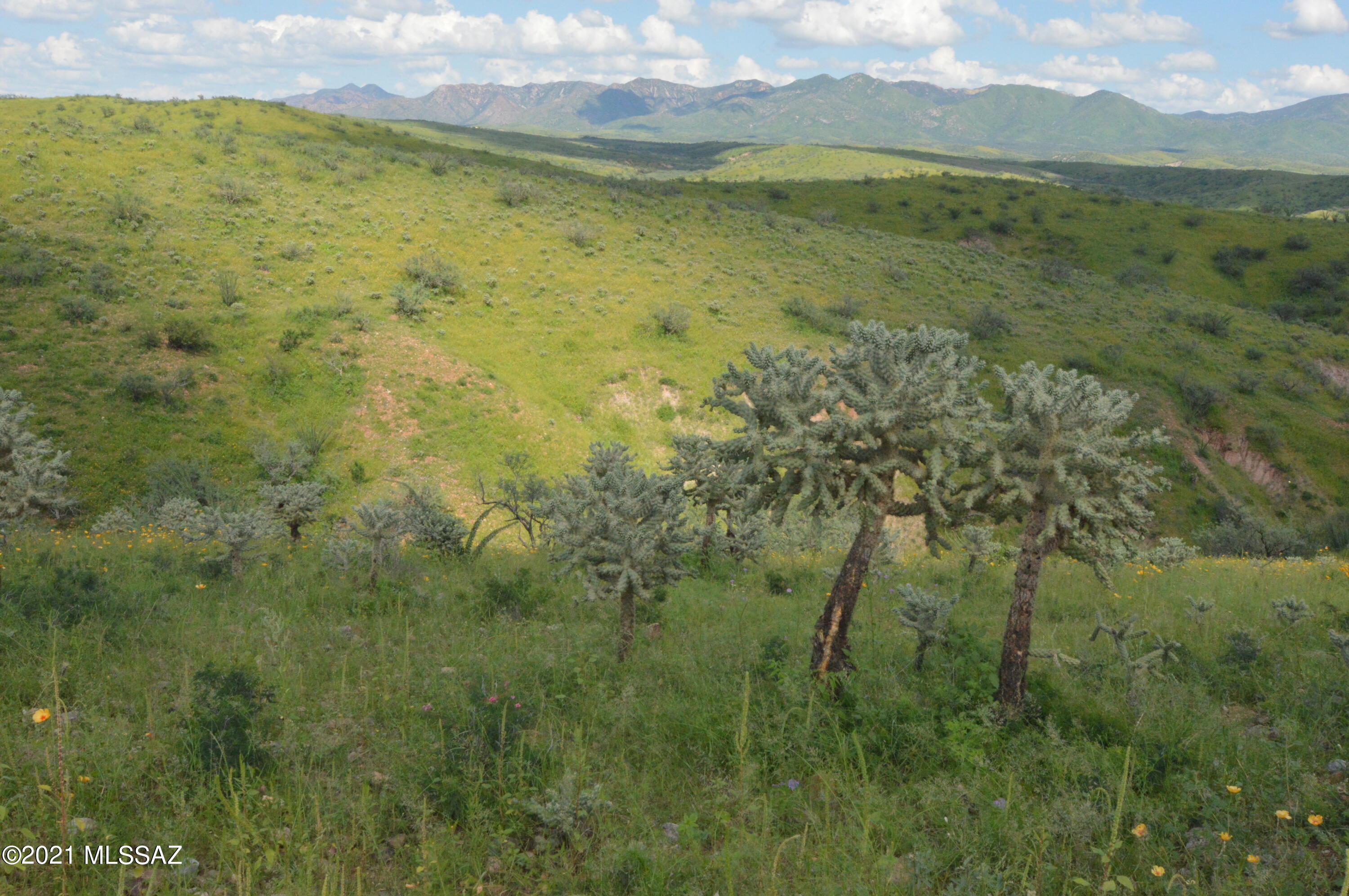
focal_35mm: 36
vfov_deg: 36.8
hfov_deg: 53.2
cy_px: 448
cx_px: 674
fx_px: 1348
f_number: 20
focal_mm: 24
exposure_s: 1/500
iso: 1600
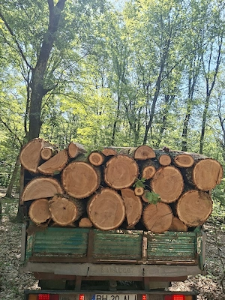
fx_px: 199
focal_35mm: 23
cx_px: 112
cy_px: 150
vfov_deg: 73.9
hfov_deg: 58.9
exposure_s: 1/385
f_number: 1.8
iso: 50
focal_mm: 5.54
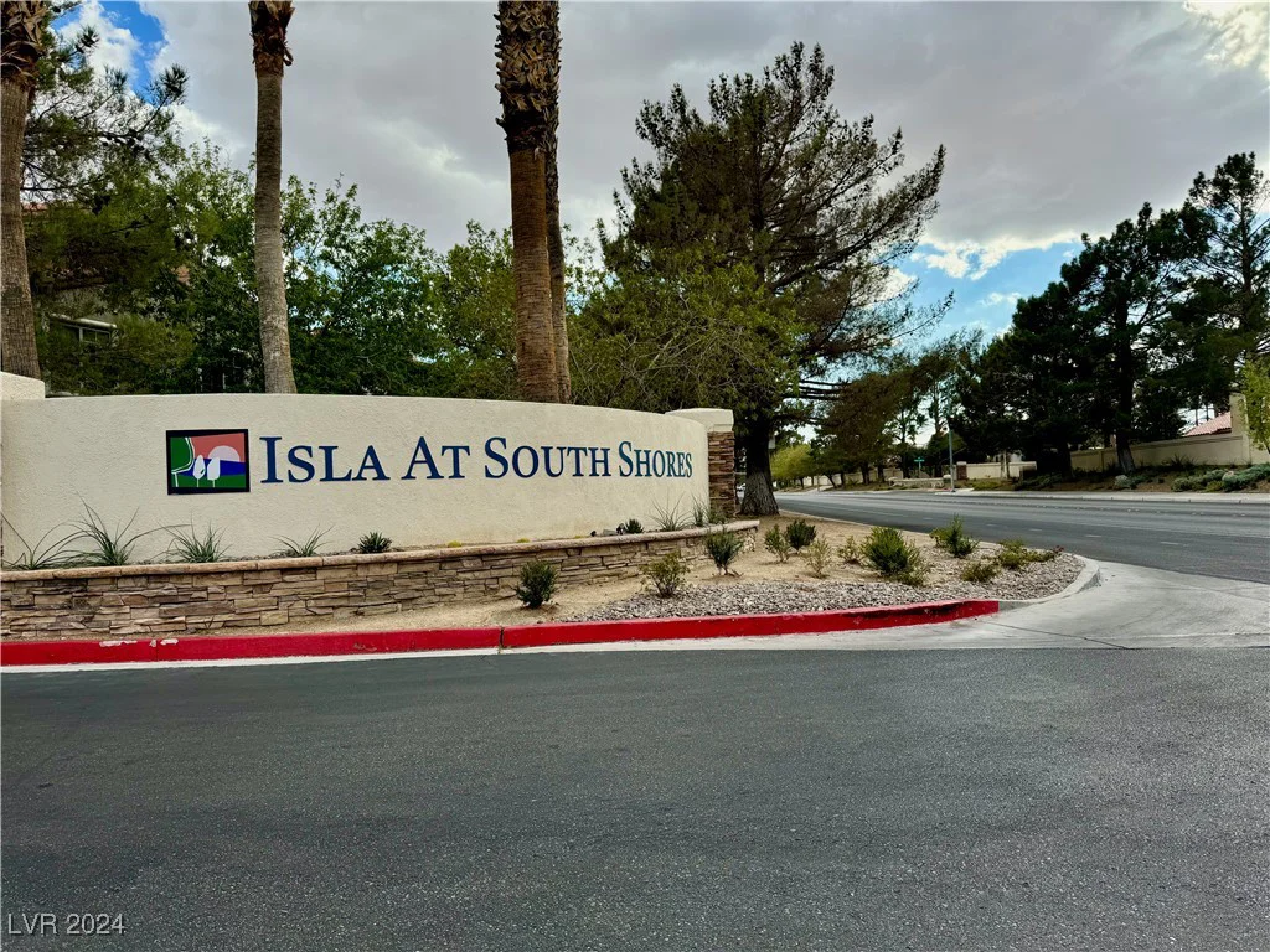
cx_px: 635
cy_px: 476
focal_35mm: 24
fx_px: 881
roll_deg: +2.3
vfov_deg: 56.8
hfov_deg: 71.6
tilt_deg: +1.2
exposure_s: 1/2174
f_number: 1.78
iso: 80
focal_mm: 6.76
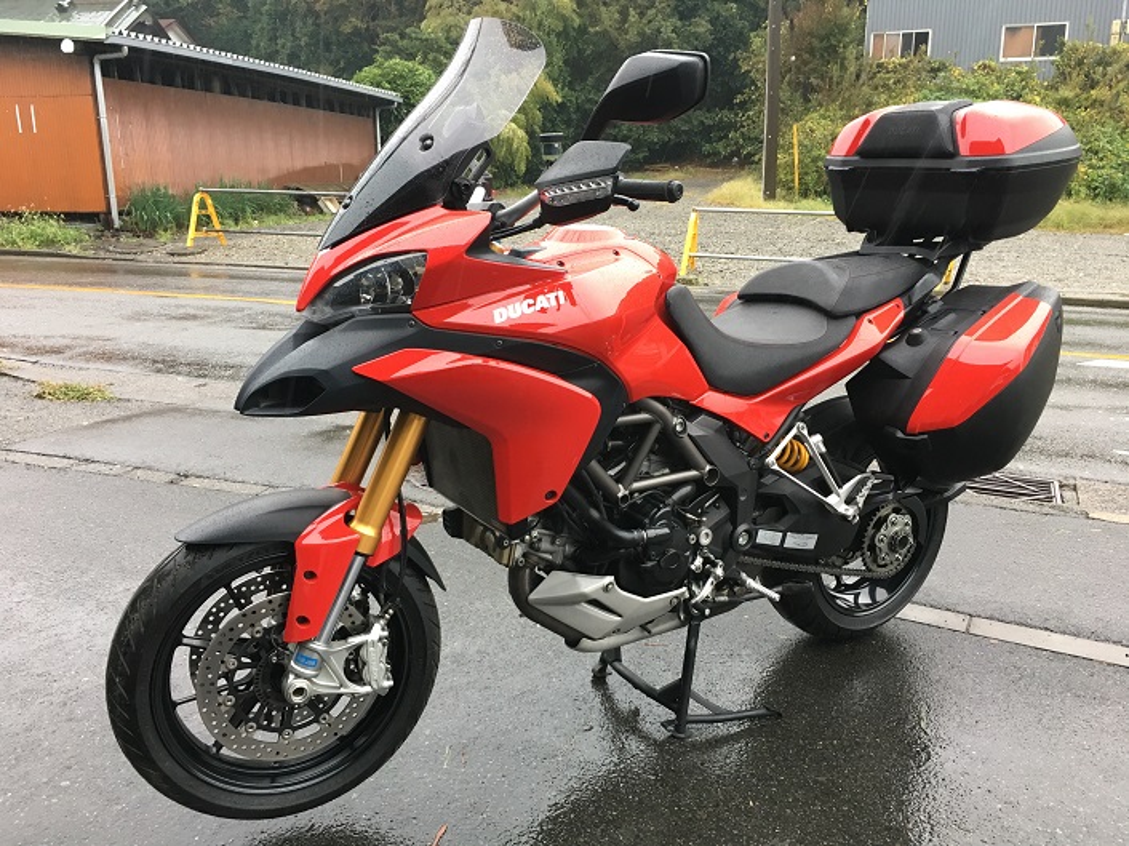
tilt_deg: -11.2
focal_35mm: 29
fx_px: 946
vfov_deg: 48.2
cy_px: 423
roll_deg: -0.1
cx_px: 564
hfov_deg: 61.7
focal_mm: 4.15
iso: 40
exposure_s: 1/30
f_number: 2.2
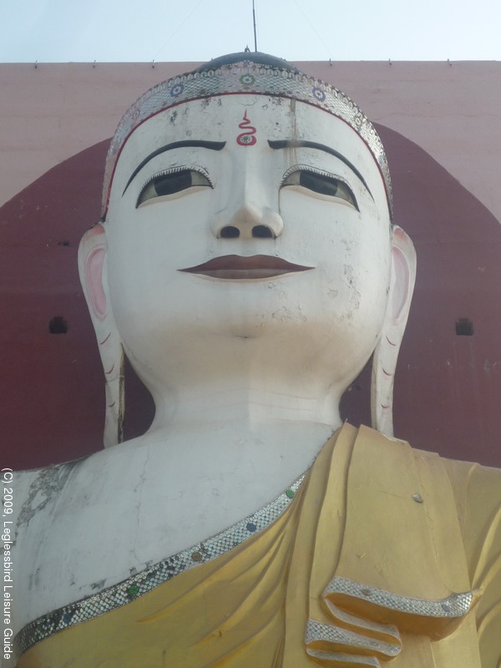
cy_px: 334
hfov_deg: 18.4
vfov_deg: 24.4
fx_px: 1544
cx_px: 250
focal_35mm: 80
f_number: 4.5
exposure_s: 1/500
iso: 100
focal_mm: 9.9
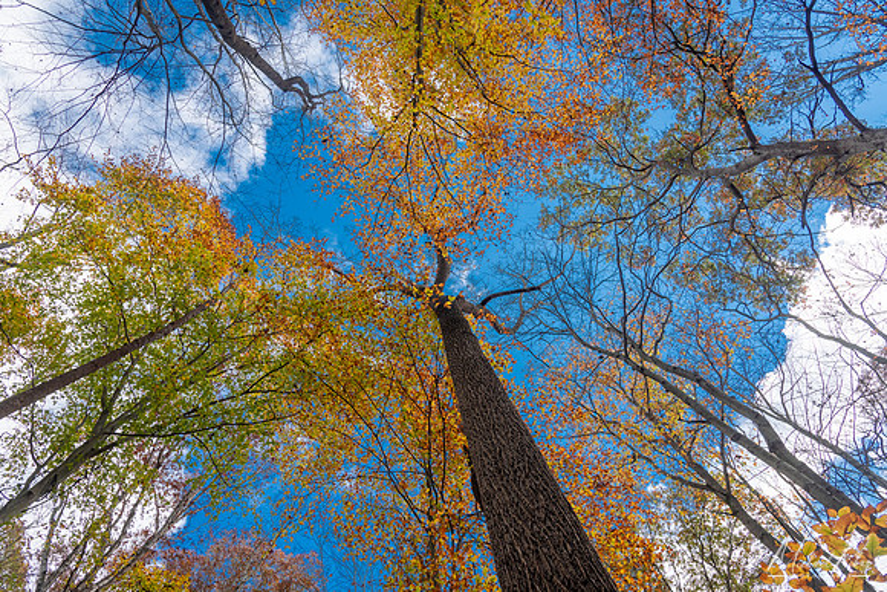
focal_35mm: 24
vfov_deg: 53.2
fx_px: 591
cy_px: 296
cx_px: 444
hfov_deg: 73.7
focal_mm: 24
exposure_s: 1/180
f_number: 11
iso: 200
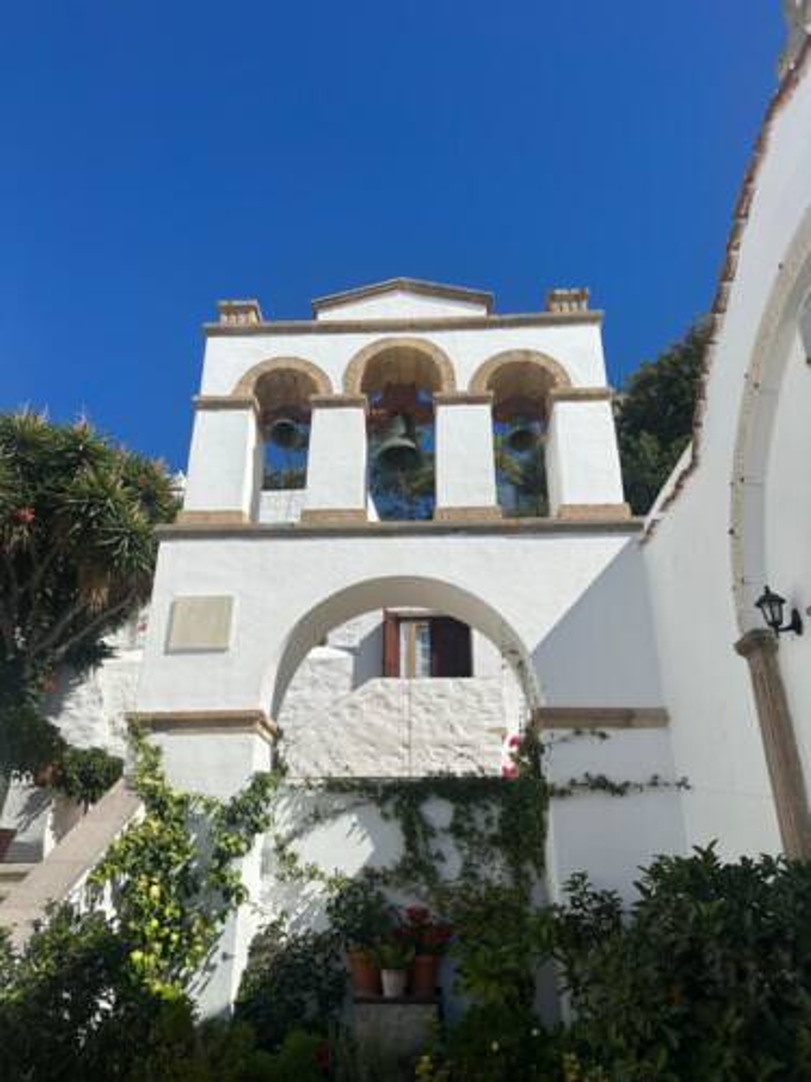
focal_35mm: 24
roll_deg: -0.6
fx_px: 750
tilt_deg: +26.0
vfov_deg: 71.6
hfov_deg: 56.8
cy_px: 541
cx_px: 406
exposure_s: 1/8929
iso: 80
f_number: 1.78
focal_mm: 6.86
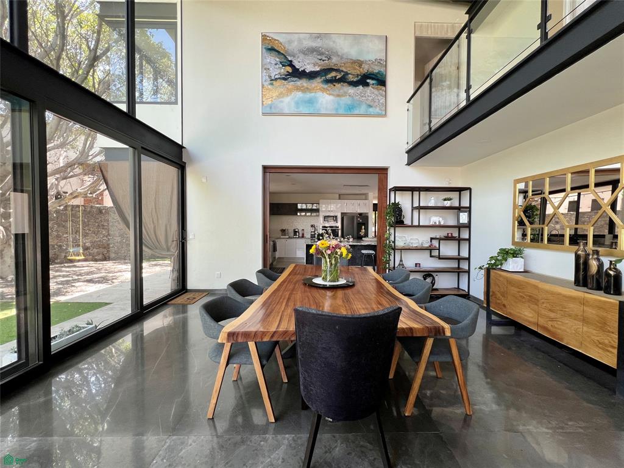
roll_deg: +0.4
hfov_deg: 106.2
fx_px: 234
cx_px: 312
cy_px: 234
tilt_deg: -2.0
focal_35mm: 13
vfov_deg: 89.9
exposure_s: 1/99
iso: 64
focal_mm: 1.57
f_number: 1.8
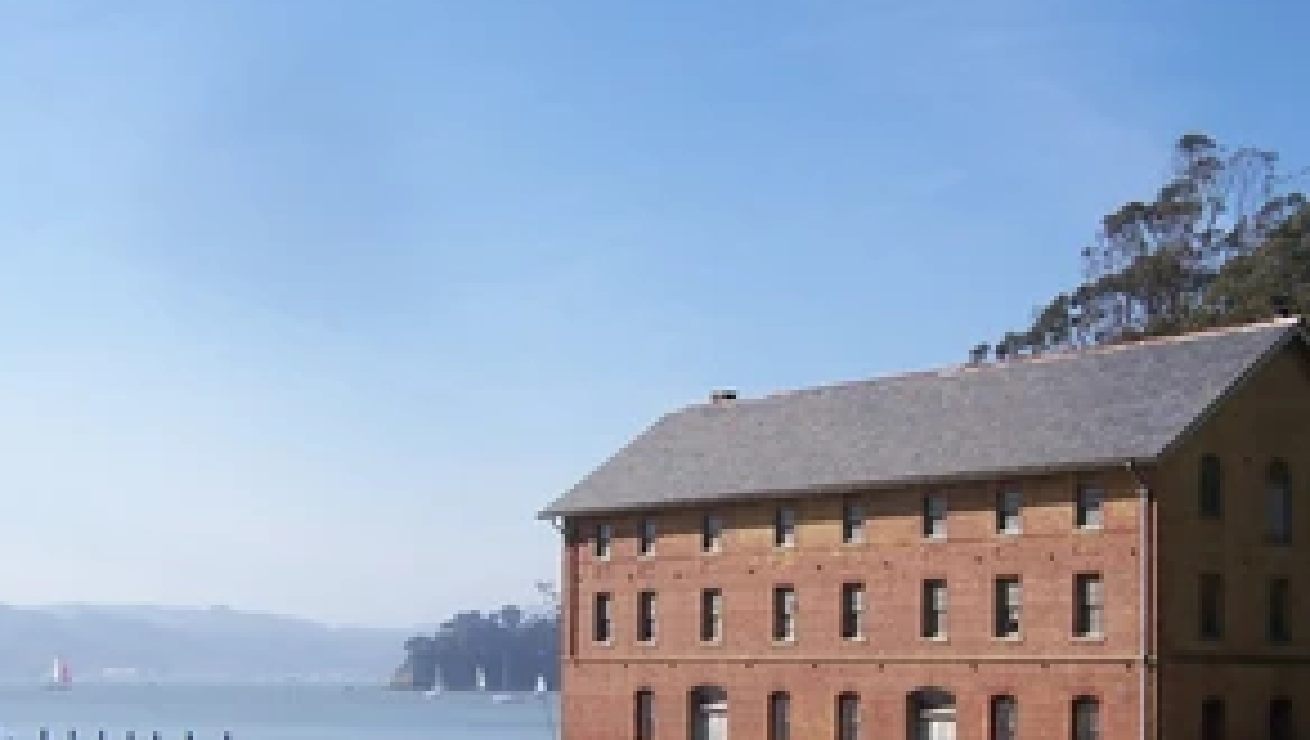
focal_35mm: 59
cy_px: 632
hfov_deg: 35.4
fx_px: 2052
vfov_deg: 20.1
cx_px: 700
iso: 80
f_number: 4
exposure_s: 1/750
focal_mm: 5.5
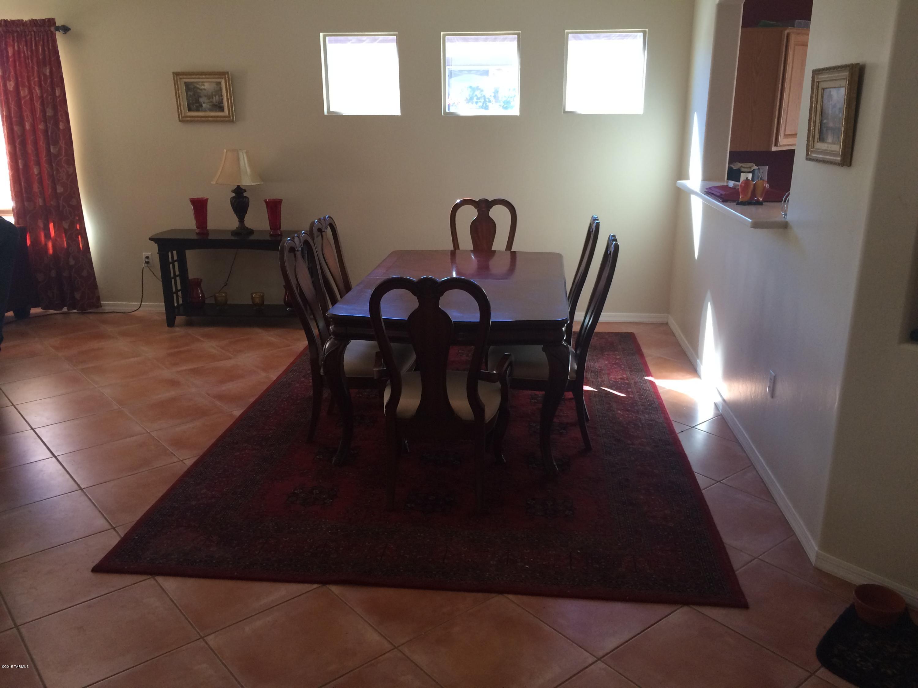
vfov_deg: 48.2
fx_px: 769
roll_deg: +0.2
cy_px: 344
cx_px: 459
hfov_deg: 61.7
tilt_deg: -17.6
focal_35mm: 29
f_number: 2.2
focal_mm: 4.15
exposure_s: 1/30
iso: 64
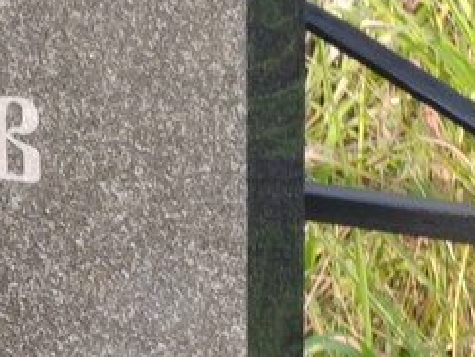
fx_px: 3614
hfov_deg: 7.5
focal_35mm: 263
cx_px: -27
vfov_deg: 5.7
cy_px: 339
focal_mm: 5.52
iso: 100
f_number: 1.9
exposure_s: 1/170
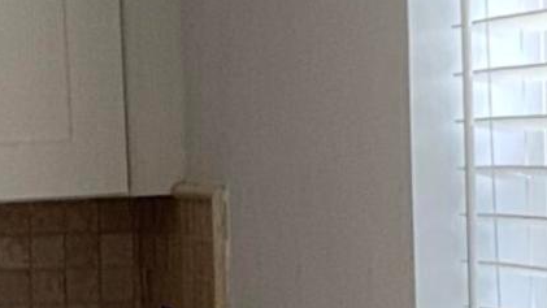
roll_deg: +1.6
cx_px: -27
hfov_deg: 9.3
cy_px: 559
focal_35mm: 231
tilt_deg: -7.5
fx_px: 3351
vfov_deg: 5.2
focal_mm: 3.3
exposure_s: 1/120
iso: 40
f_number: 2.4
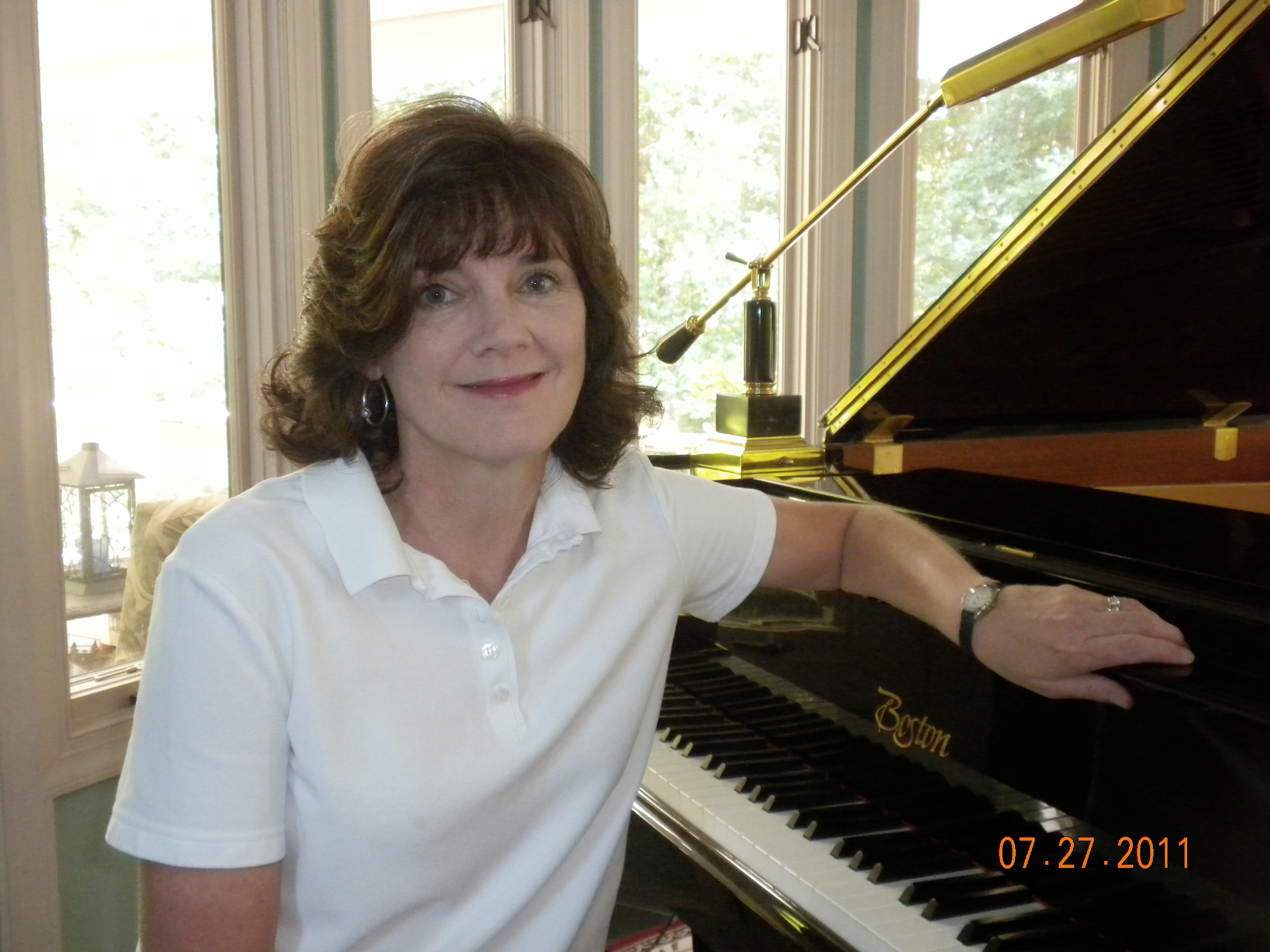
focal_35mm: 37
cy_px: 476
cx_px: 635
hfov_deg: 50.1
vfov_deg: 38.7
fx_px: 1357
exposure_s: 1/30
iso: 400
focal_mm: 6.6
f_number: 3.5
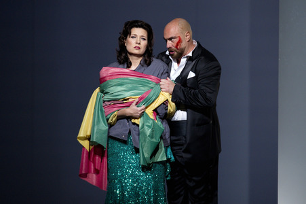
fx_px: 2548
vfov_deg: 4.6
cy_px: 102
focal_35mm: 300
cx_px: 153
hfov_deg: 6.9
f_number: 4
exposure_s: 1/500
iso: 1600
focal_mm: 300
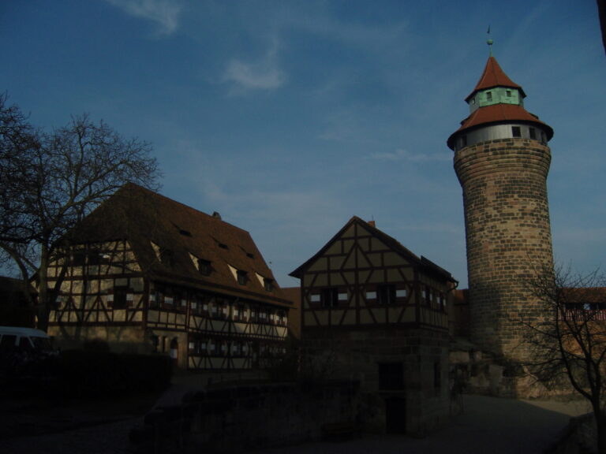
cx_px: 303
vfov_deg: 41.8
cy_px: 227
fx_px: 595
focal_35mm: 34
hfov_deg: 54.0
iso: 100
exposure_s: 1/800
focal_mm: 7.3
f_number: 7
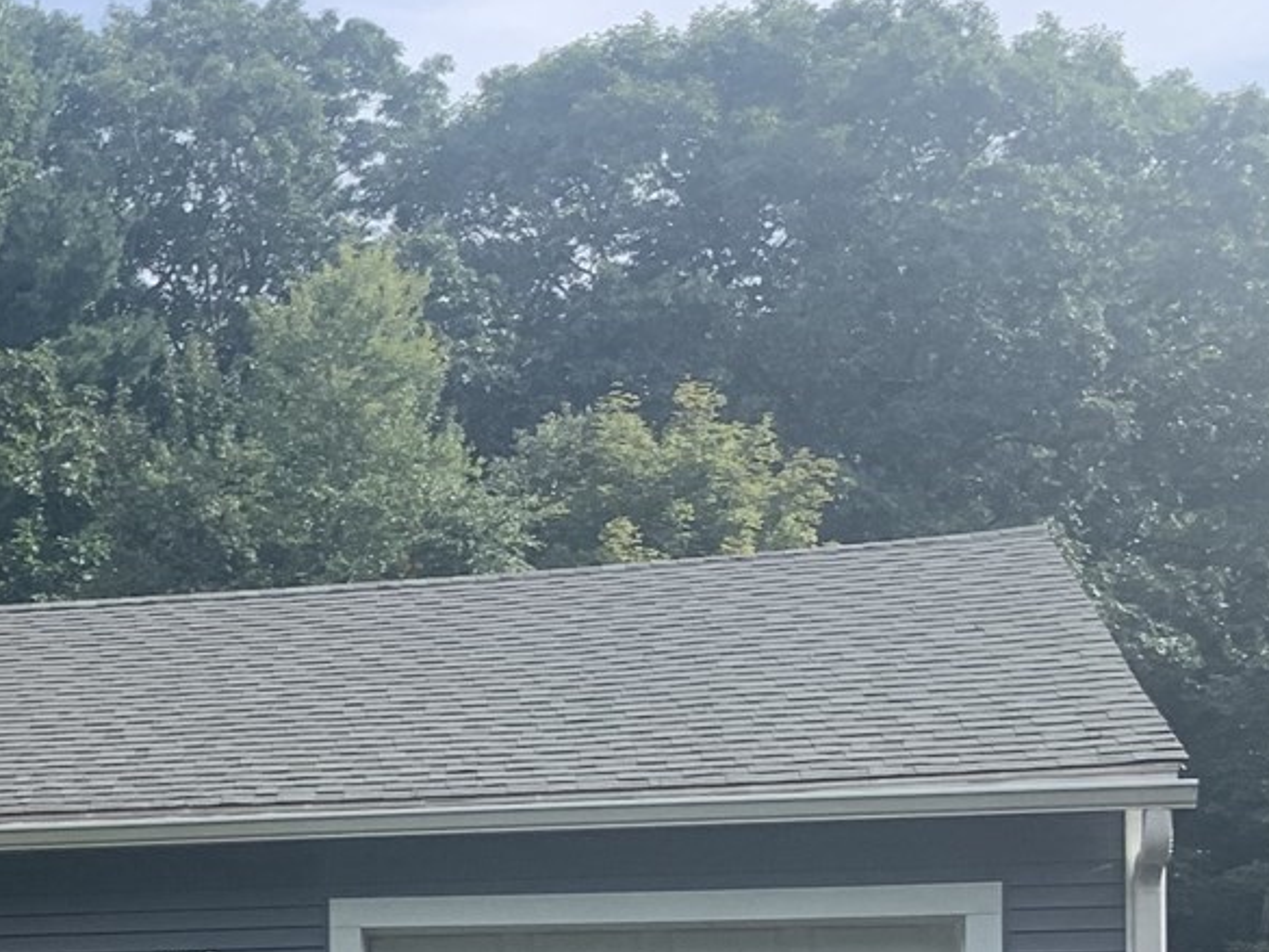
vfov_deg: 15.6
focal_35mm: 91
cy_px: 1188
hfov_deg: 18.0
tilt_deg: +0.1
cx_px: -889
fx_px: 3337
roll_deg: -0.3
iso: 25
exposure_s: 1/815
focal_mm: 4.25
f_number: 1.8
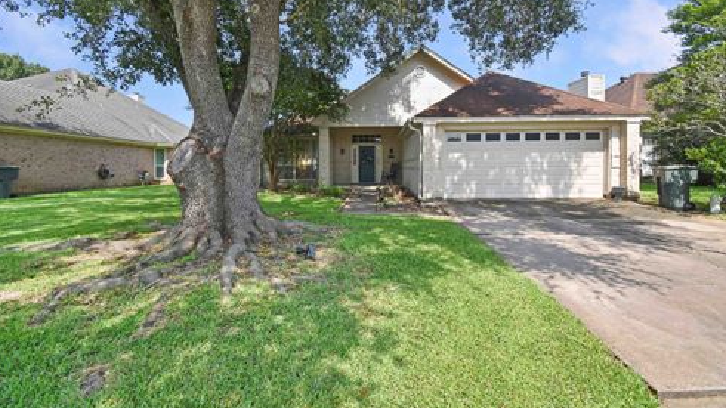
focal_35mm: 16
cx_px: 365
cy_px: 171
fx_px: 308
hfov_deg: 99.4
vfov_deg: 66.6
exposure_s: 1/200
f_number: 8
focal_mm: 10
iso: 100
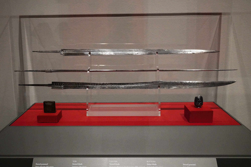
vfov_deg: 35.1
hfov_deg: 50.7
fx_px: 265
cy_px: 84
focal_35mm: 38
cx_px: 126
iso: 8000
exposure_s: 1/100
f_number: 6.3
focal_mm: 38
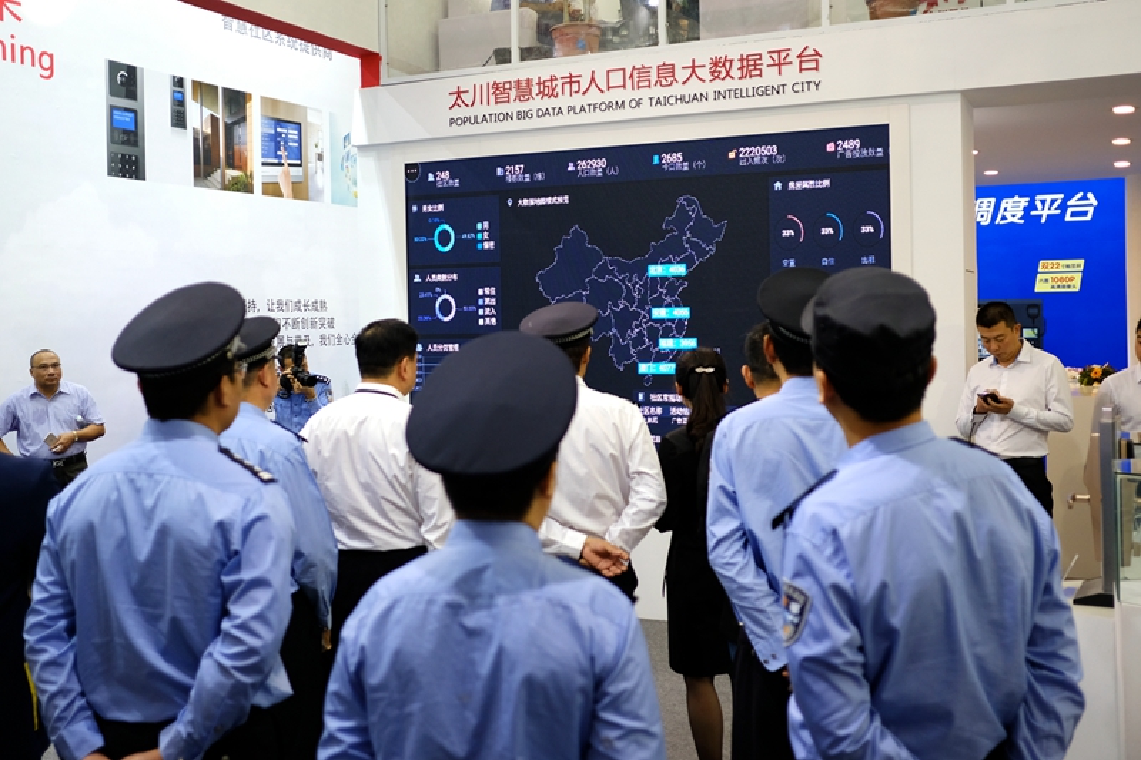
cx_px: 570
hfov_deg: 54.4
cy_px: 380
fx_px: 1109
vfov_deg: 37.8
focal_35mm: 35
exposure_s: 1/180
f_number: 2.2
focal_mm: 23
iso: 400
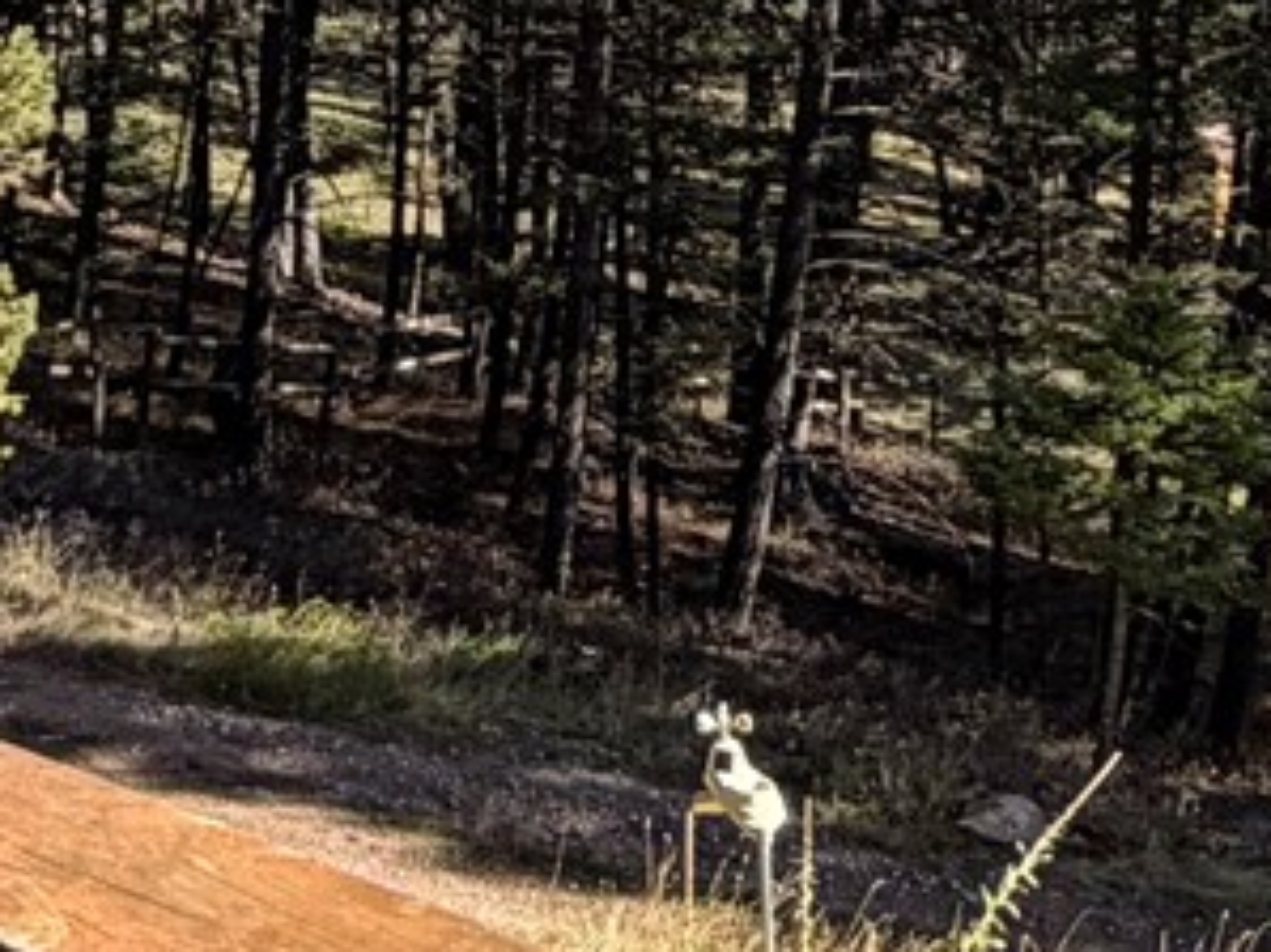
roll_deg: +1.6
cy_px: -115
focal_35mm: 96
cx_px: 408
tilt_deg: -2.9
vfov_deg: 15.0
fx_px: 3523
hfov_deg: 20.4
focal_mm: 2.22
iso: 40
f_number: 2.2
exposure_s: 1/502
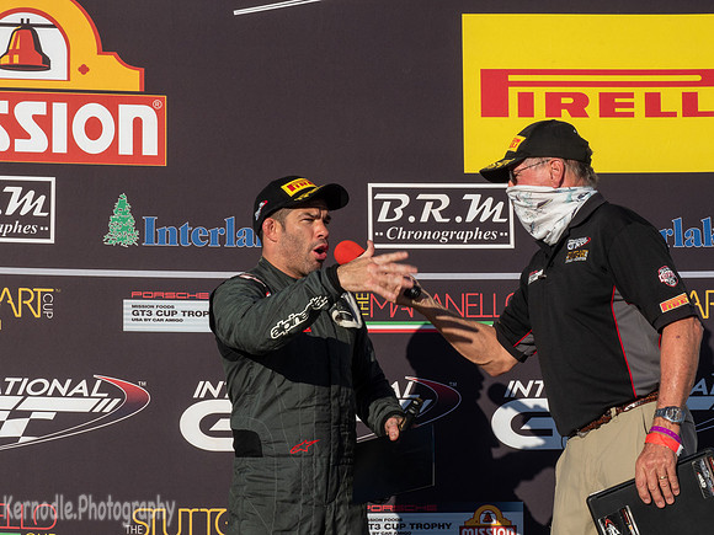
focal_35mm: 86
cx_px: 402
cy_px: 233
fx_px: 1770
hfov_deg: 22.8
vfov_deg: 17.2
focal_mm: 38
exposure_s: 1/160
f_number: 16
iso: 200
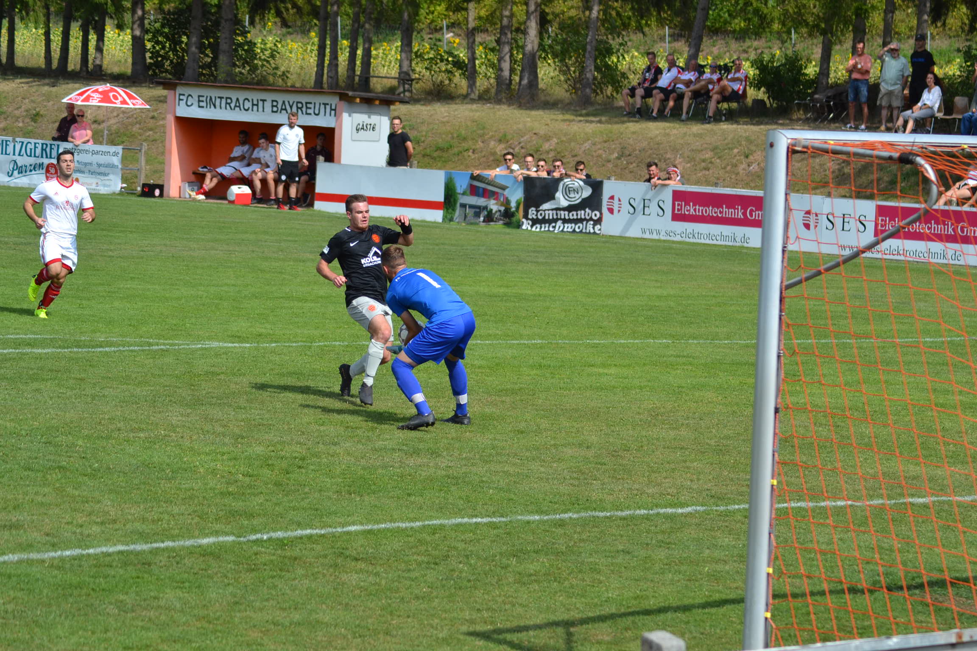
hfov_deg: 14.0
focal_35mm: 147
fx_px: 3989
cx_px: 488
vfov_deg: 9.3
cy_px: 326
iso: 400
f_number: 7.1
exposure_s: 1/2000
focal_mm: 98
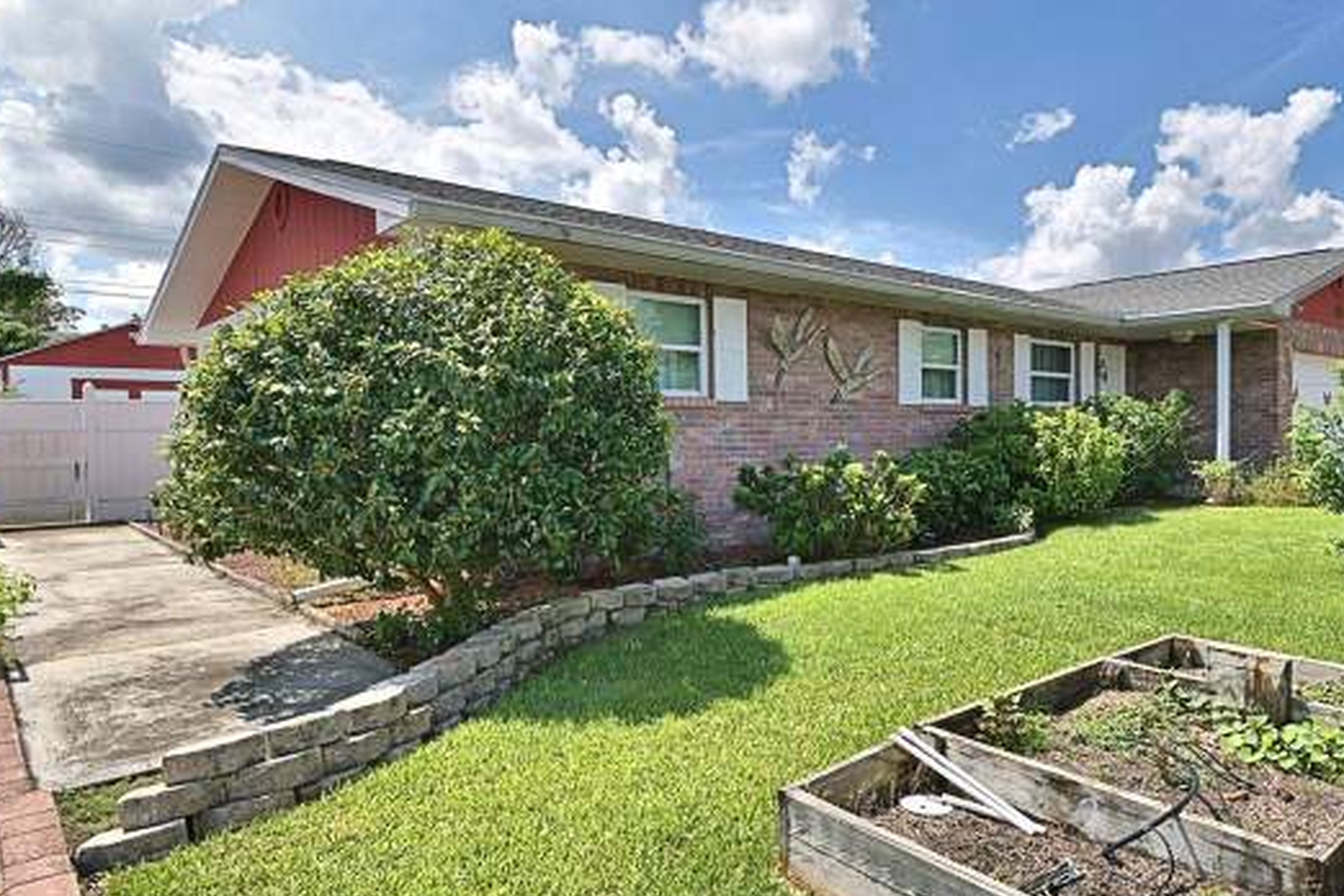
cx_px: 870
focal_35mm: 23
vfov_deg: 55.1
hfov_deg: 74.3
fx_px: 859
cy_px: 460
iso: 100
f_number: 10
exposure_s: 1/250
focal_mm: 10
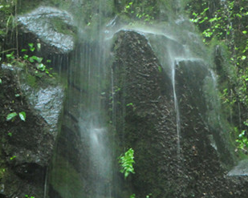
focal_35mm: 78
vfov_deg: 19.6
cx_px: 149
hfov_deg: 24.4
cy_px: 92
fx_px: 572
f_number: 16
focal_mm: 22
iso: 2500
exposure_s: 1/10
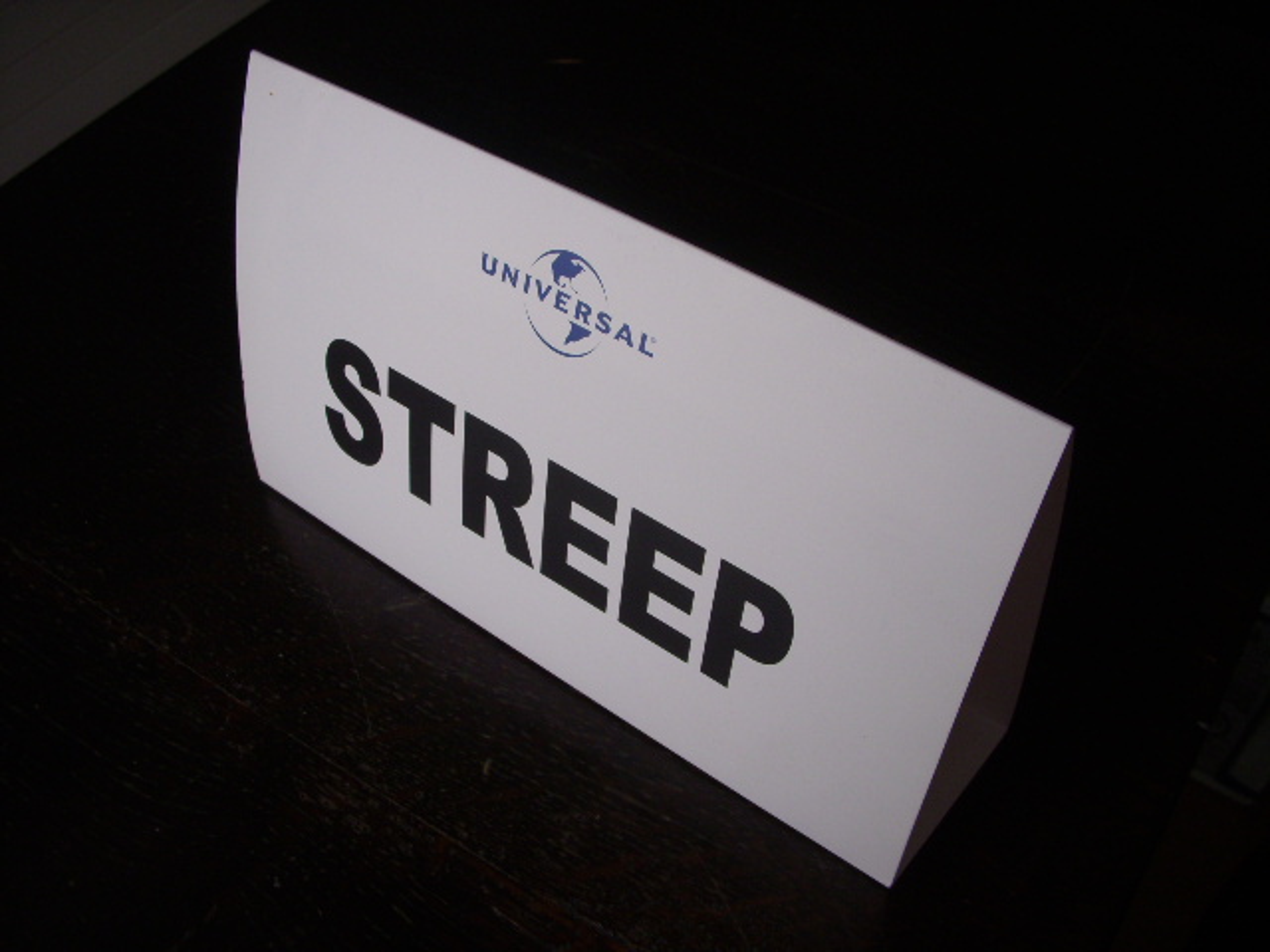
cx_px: 635
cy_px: 476
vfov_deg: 37.7
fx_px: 1394
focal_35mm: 38
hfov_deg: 49.0
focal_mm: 6.3
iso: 100
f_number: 3.3
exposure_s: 1/160
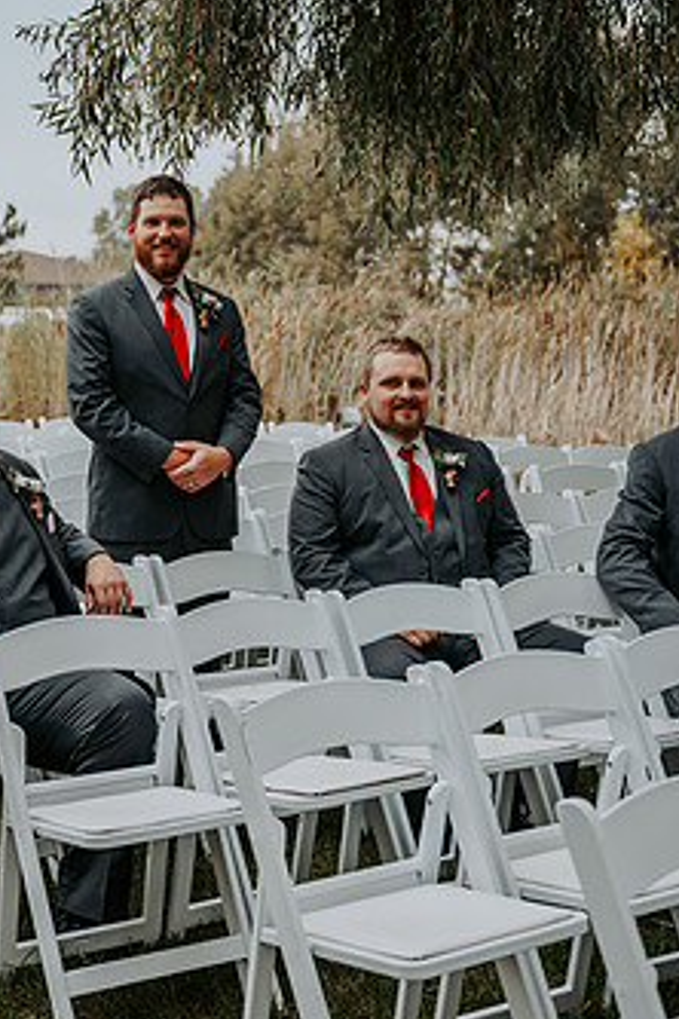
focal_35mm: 61
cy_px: 584
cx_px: 122
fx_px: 1726
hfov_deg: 21.9
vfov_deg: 32.8
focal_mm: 35
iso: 320
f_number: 2.8
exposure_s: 1/1000
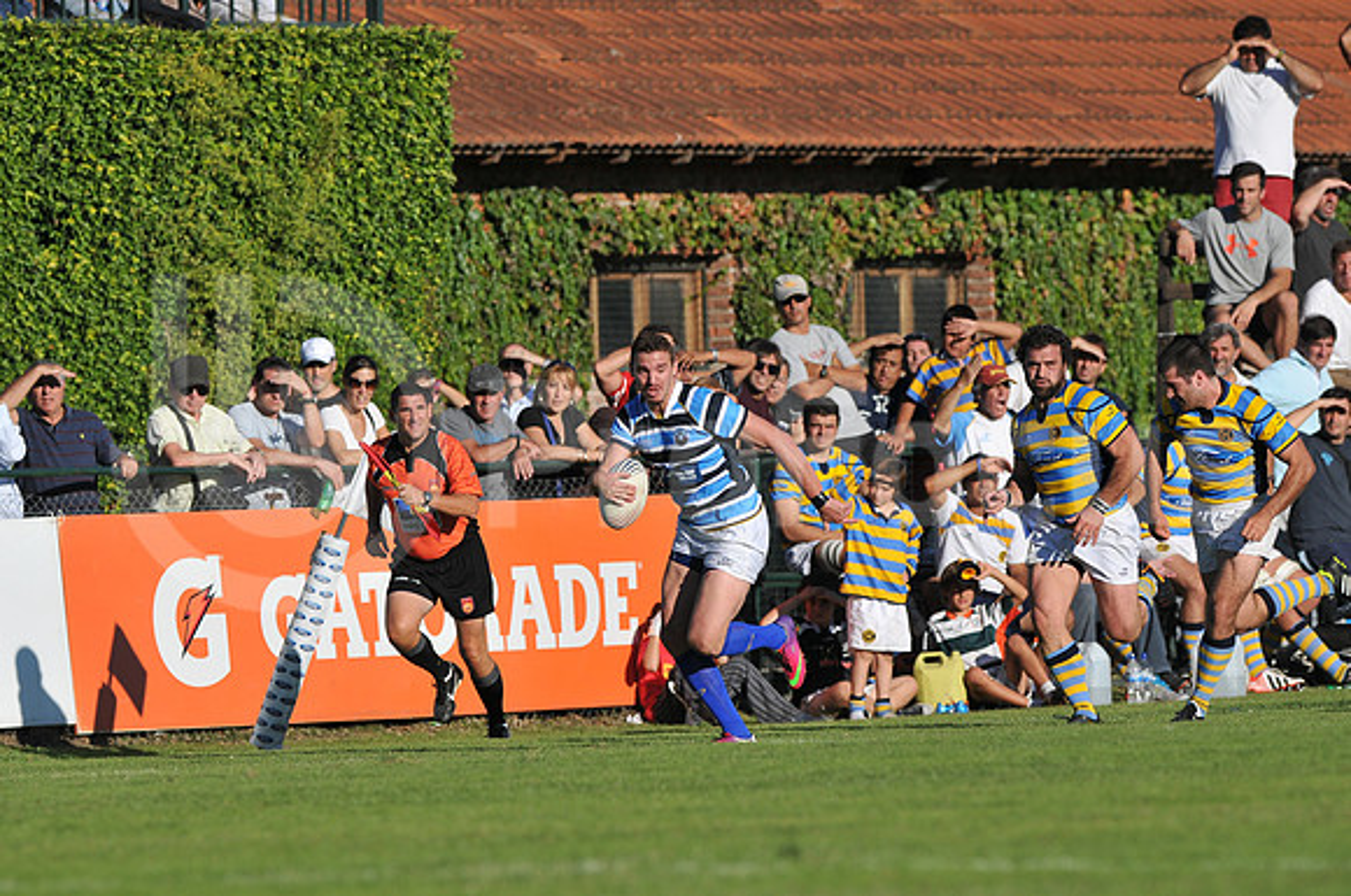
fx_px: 16864
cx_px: 676
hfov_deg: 4.6
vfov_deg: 3.0
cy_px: 448
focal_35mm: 450
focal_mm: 300
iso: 200
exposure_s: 1/3200
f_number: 3.5
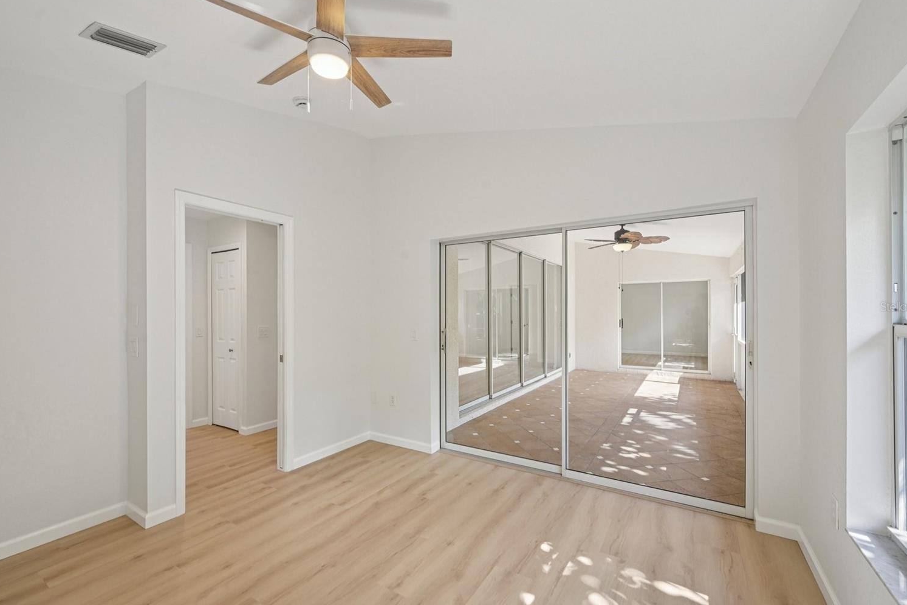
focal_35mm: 15
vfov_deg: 77.3
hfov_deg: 100.4
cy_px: 306
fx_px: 378
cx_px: 448
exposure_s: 1/60
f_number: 8
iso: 400
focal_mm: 14
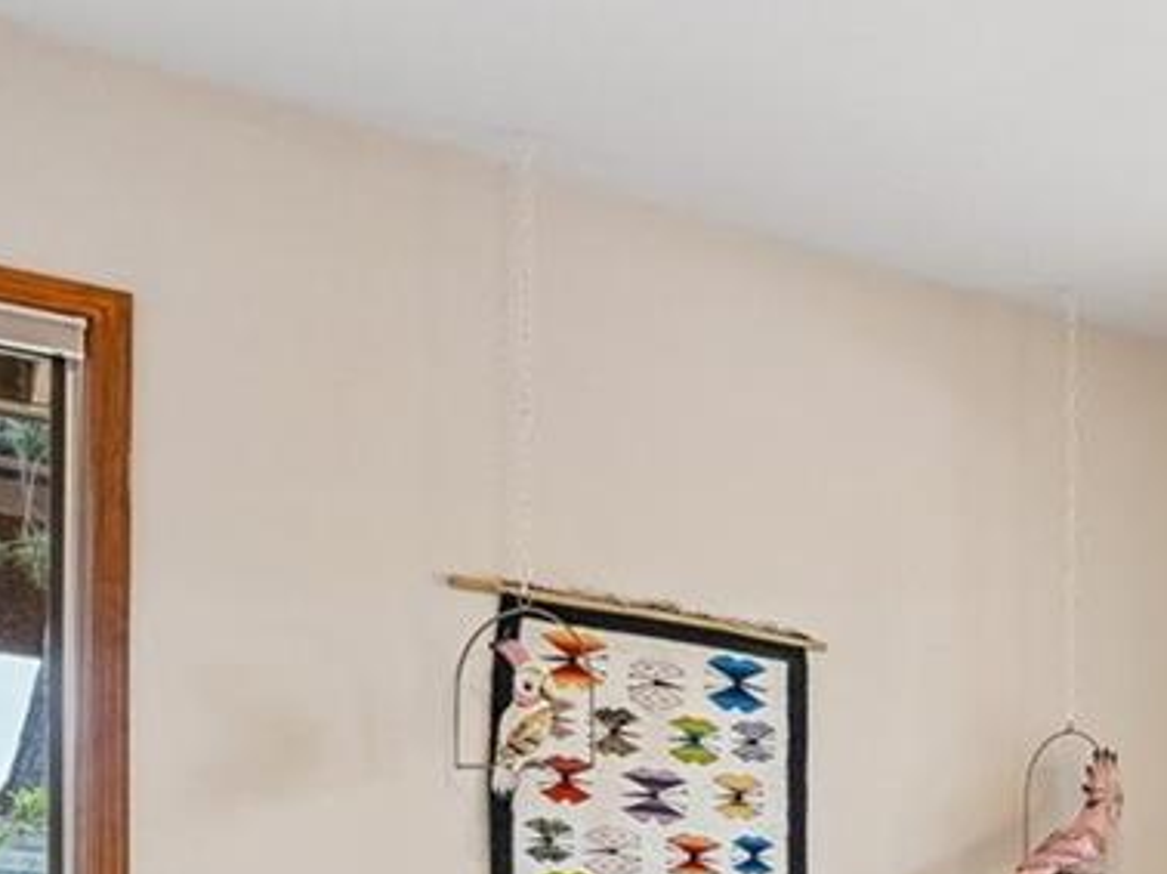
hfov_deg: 25.6
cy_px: 1025
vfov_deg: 23.6
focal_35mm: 57
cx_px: 1741
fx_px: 1920
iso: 400
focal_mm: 14
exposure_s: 1/15
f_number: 10
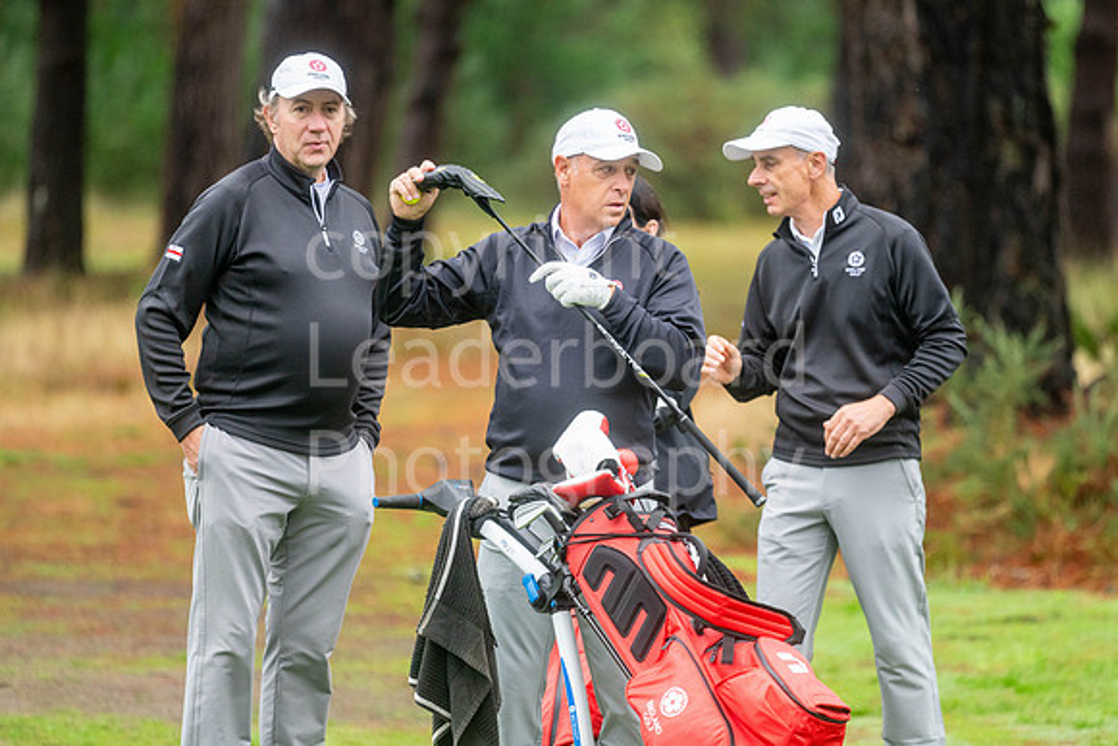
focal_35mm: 334
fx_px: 10378
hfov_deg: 6.2
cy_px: 331
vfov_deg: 4.1
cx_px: 623
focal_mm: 300
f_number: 4
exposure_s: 1/640
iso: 1250
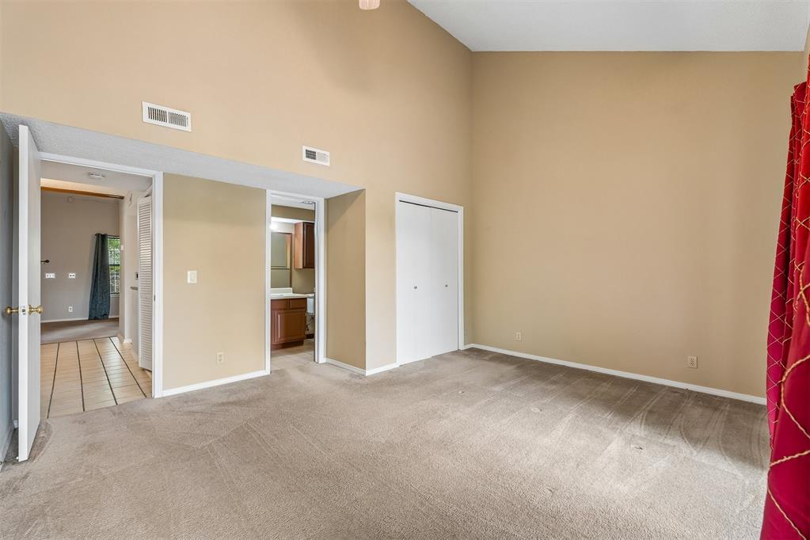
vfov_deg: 77.3
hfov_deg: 100.4
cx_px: 405
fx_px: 337
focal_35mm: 15
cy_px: 270
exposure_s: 1/10
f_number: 6.3
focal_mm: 10
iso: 100
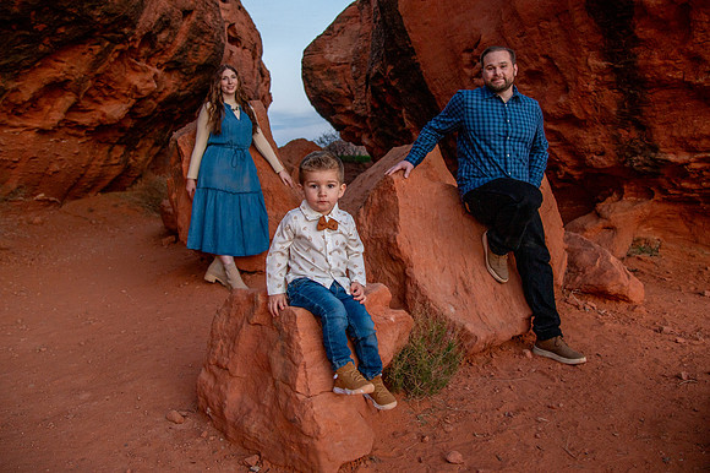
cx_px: 365
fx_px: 584
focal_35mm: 30
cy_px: 194
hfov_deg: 62.5
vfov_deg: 43.8
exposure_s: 1/250
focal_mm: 24
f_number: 4
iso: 640
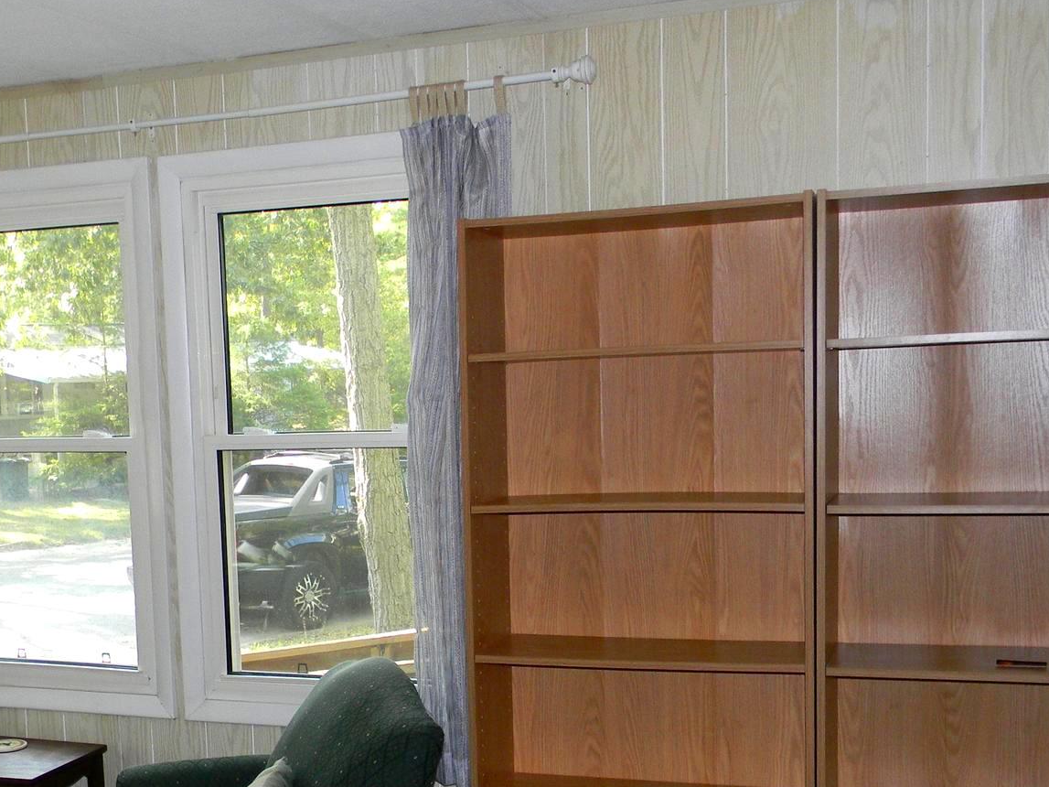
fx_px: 1515
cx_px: 351
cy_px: 545
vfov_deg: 28.8
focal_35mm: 50
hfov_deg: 37.8
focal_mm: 5
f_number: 3.5
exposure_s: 1/30
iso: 148
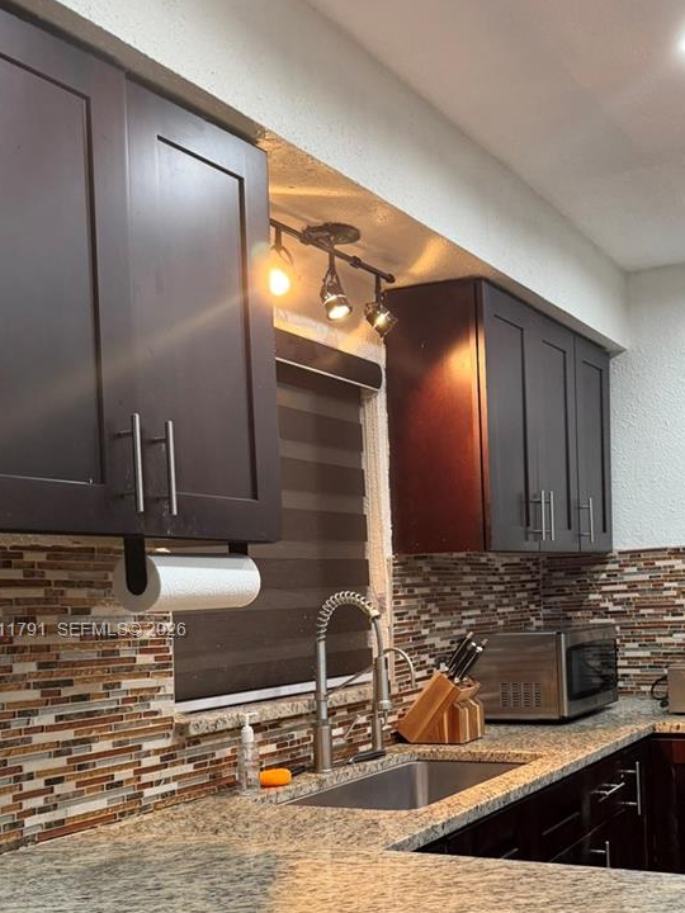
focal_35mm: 40
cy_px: 631
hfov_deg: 35.1
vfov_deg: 45.8
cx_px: 523
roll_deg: +1.6
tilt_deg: -2.4
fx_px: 1055
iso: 200
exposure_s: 1/60
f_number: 1.78
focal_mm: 6.76
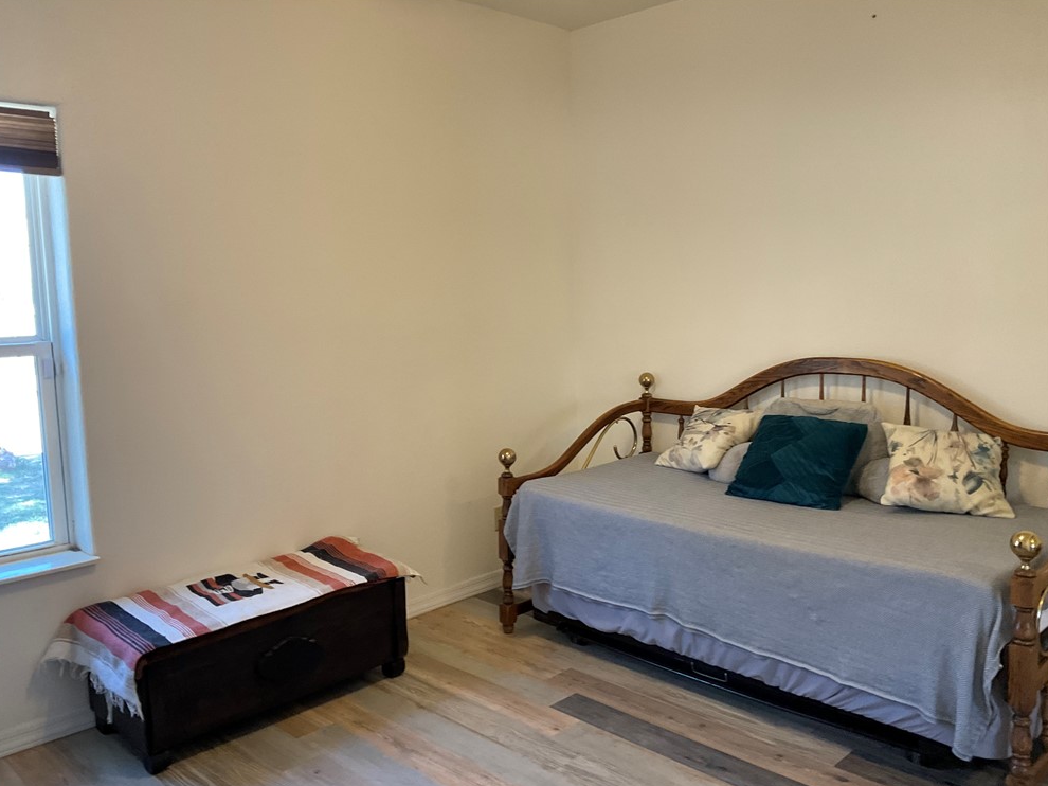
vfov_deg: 46.8
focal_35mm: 30
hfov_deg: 60.0
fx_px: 908
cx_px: 512
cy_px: 400
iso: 100
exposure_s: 1/60
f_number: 1.8
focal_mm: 3
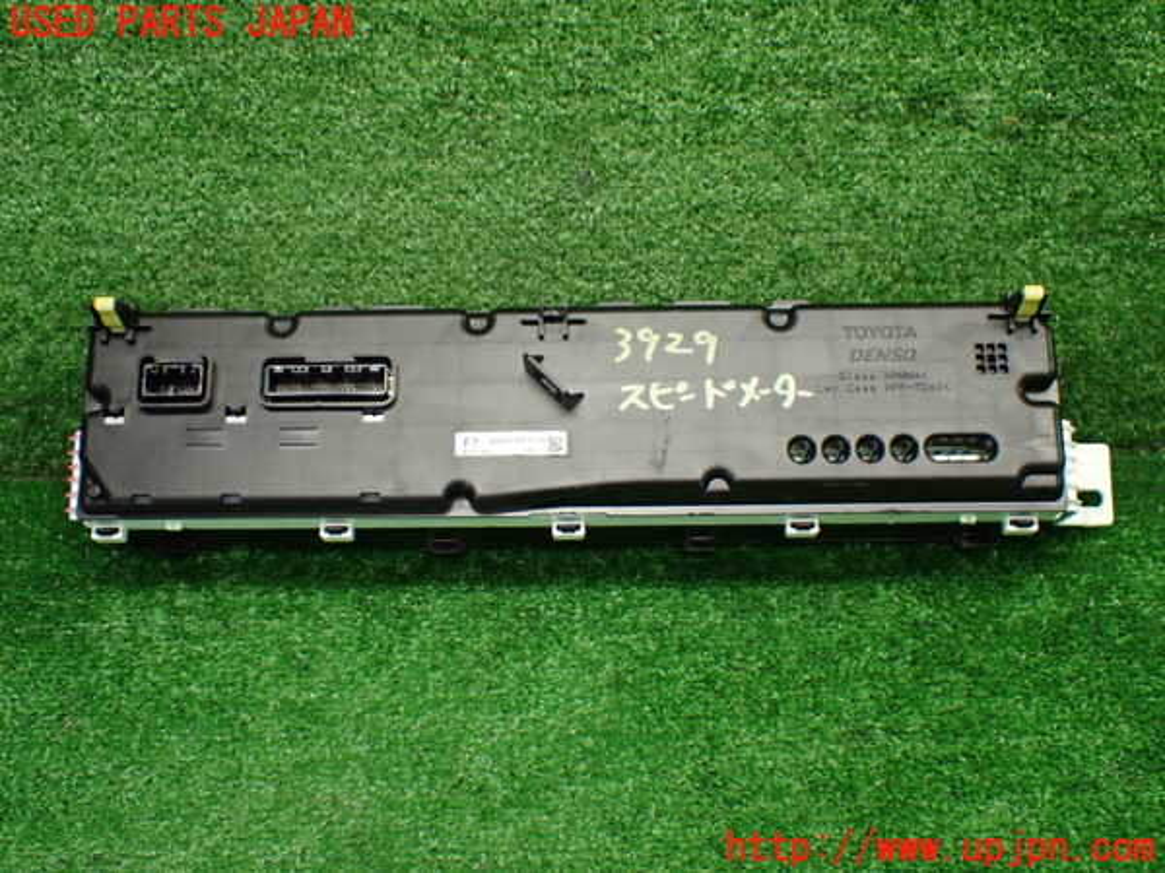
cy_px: 436
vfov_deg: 32.9
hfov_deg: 42.9
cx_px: 582
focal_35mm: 44
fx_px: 1481
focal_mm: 7.84
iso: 800
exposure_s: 1/100
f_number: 2.9
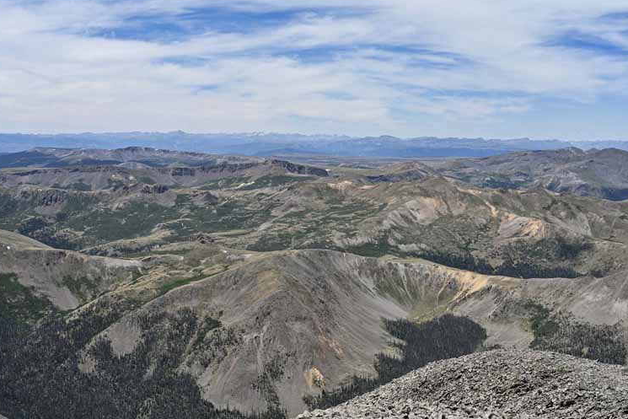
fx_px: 768
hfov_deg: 44.5
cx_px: 312
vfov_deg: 30.5
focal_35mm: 44
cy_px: 219
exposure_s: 1/500
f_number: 7.1
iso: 64
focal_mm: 41
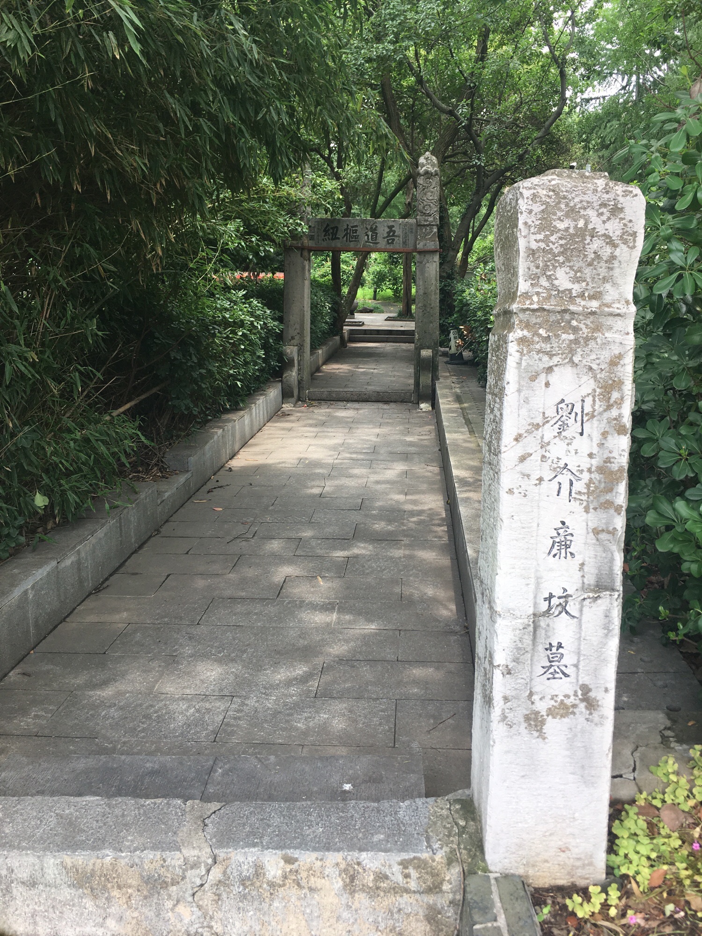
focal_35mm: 29
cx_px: 351
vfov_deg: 61.7
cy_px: 468
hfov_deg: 48.2
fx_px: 784
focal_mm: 4.15
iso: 25
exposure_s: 1/182
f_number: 2.2
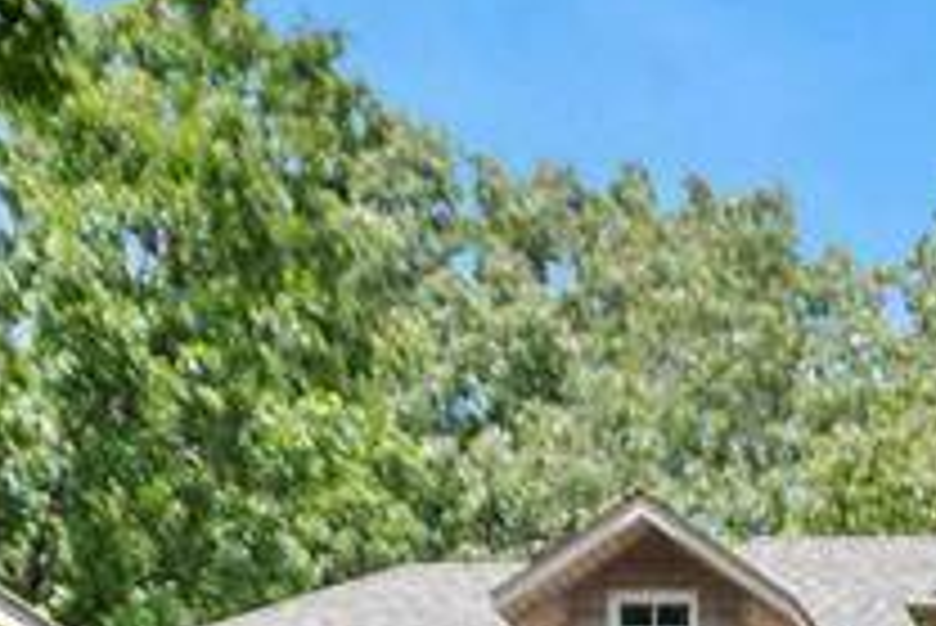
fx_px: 4475
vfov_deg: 7.6
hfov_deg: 11.6
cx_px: 1215
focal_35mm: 172
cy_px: 1333
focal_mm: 35
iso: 1250
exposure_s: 1/2500
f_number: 5.6
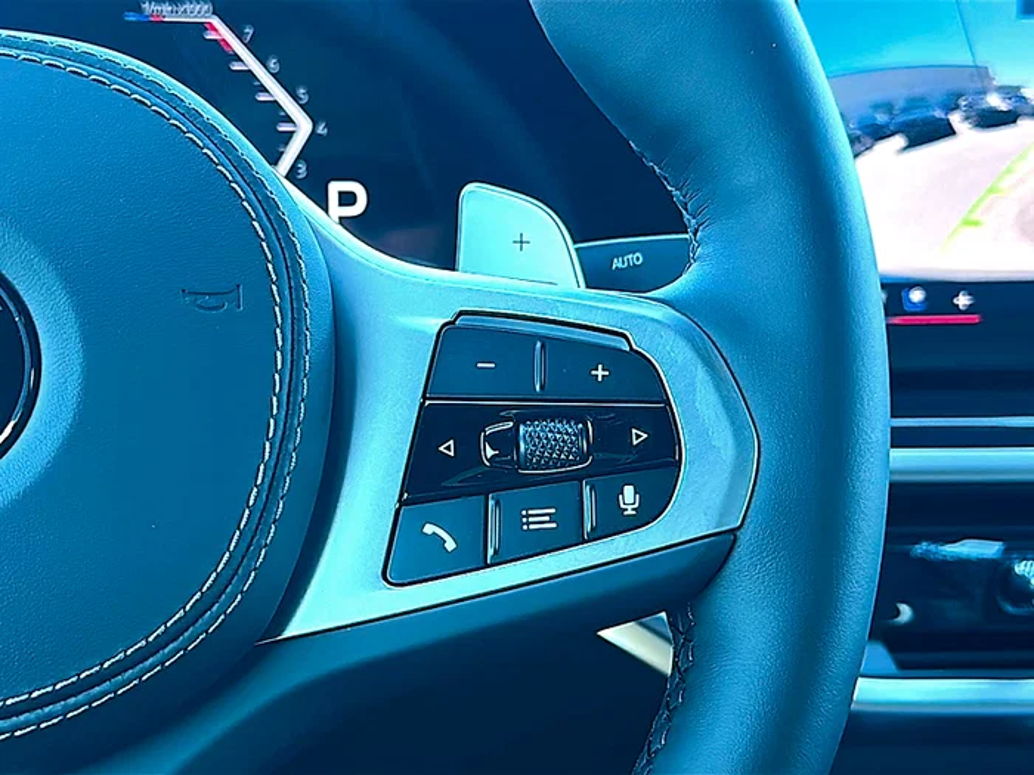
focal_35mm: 47
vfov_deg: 30.9
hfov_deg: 40.4
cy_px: 388
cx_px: 517
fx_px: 1404
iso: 125
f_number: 1.78
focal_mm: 6.86
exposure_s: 1/209
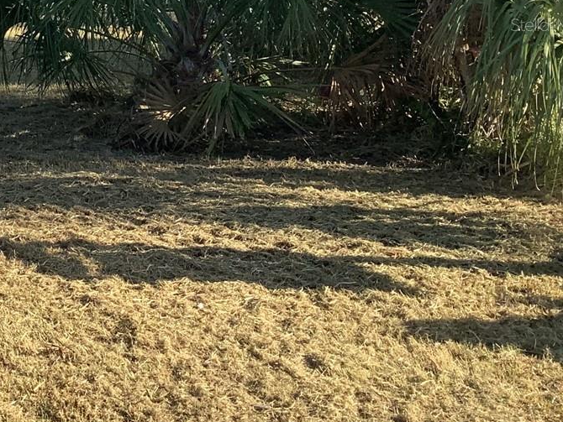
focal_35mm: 74
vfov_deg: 19.5
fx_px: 1204
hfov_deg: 24.3
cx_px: -82
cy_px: 24
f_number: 2.4
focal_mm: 3.3
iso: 25
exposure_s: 1/500
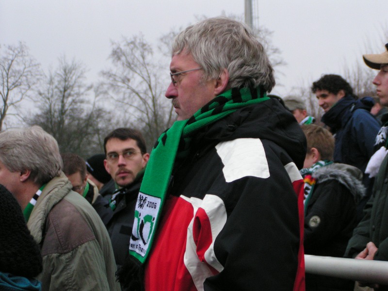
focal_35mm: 95
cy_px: 146
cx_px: 194
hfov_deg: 20.7
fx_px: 1065
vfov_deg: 15.6
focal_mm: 14.5
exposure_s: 1/100
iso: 200
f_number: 3.5
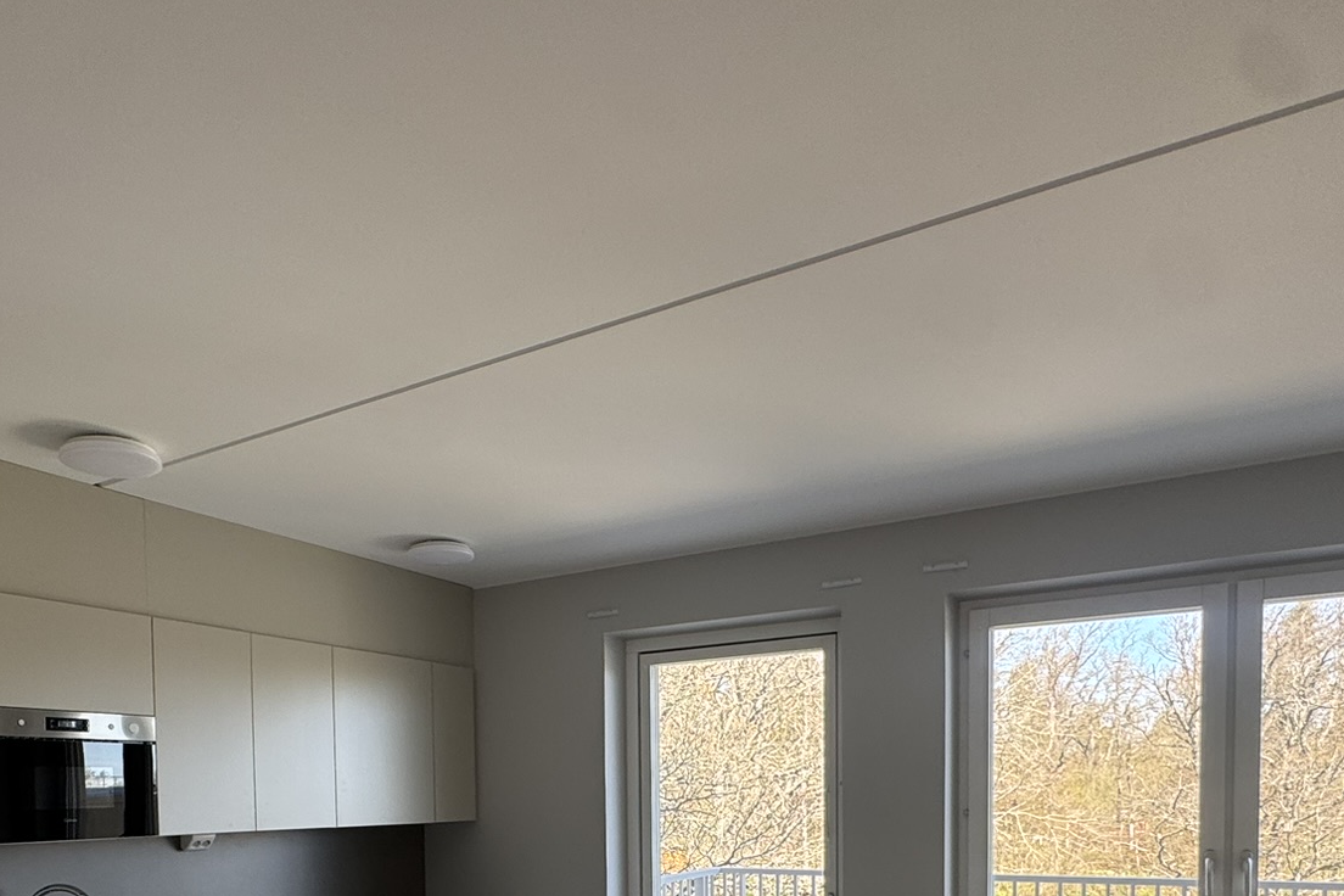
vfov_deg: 42.9
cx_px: 543
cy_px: 844
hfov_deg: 66.8
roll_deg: +0.5
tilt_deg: -2.4
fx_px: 1008
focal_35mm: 27
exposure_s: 1/99
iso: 50
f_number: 2.2
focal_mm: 2.22
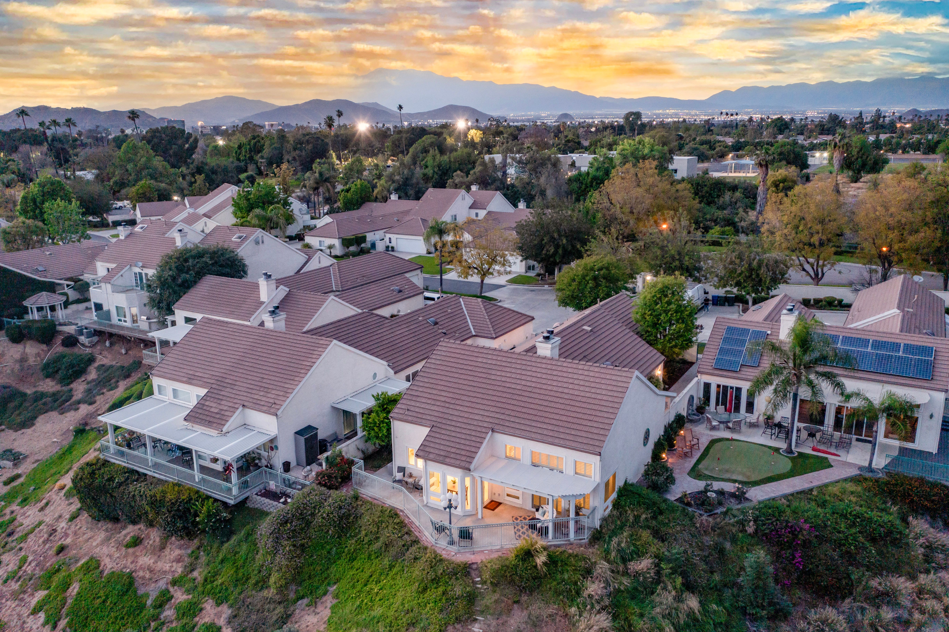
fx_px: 738
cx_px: 474
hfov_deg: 65.5
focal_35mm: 28
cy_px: 316
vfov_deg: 46.4
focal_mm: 10.26
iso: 400
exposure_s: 1/15
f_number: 4
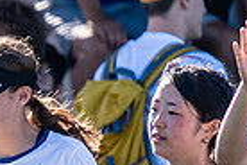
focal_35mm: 2193
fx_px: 15045
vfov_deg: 0.6
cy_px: 253
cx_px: -440
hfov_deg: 0.9
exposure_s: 1/1000
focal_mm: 200
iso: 200
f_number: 3.2
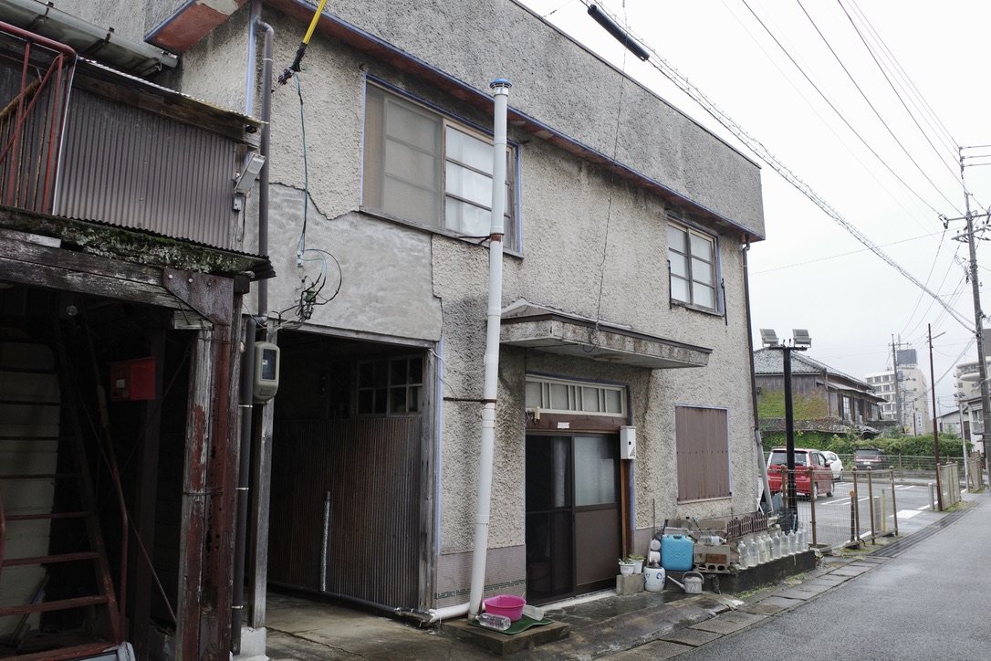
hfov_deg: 65.5
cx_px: 496
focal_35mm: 28
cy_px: 330
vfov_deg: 46.4
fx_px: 771
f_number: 3.2
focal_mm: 18.3
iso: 200
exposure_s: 1/160
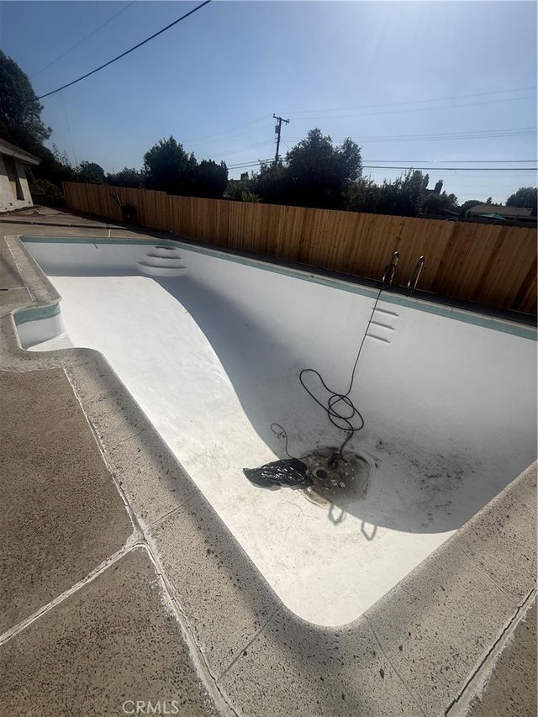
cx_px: 269
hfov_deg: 85.7
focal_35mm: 14
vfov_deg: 102.1
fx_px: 290
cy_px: 358
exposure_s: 1/6803
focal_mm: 2.22
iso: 40
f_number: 2.2
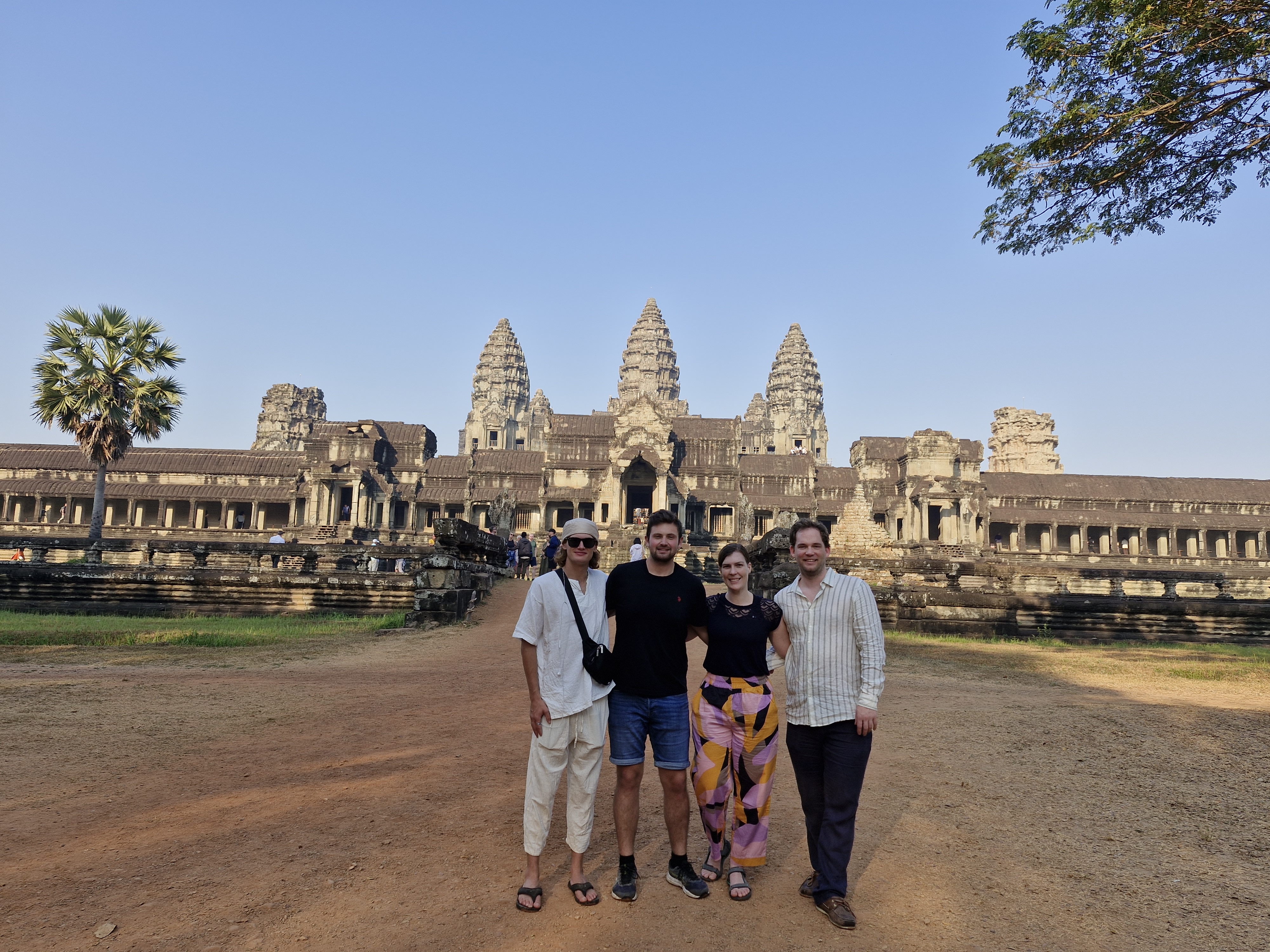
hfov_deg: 73.9
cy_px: 476
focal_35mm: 23
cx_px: 635
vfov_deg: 58.9
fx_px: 844
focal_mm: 5.54
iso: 50
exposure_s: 1/902
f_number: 1.8
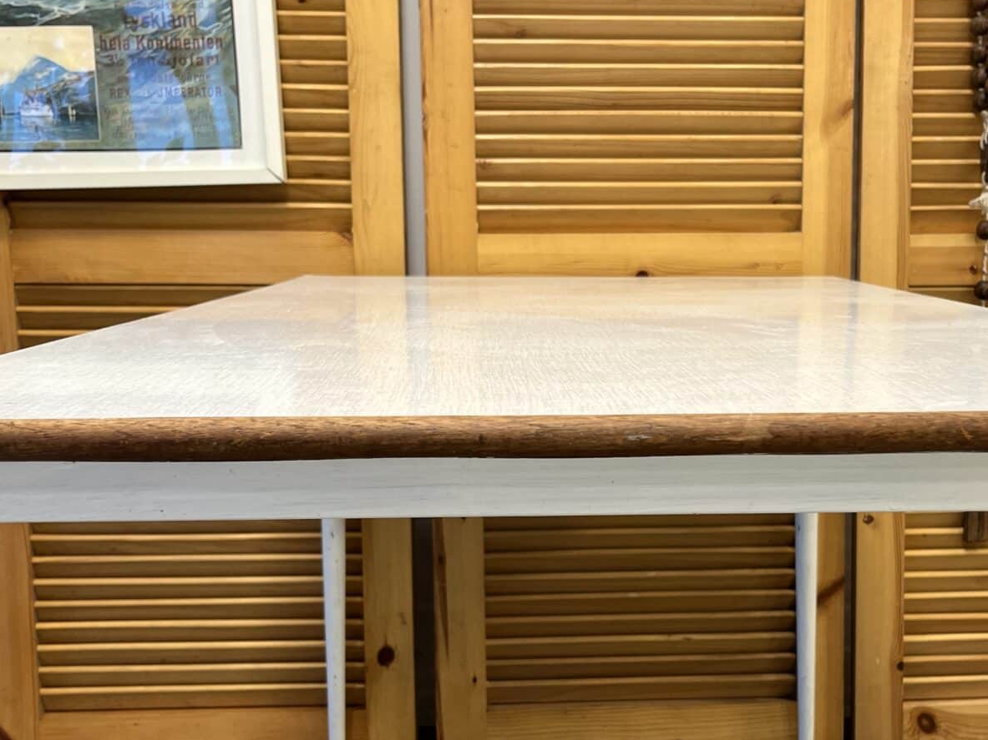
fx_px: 1284
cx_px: 614
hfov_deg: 41.8
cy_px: 472
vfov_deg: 32.0
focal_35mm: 45
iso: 80
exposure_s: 1/50
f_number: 1.6
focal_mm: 5.1
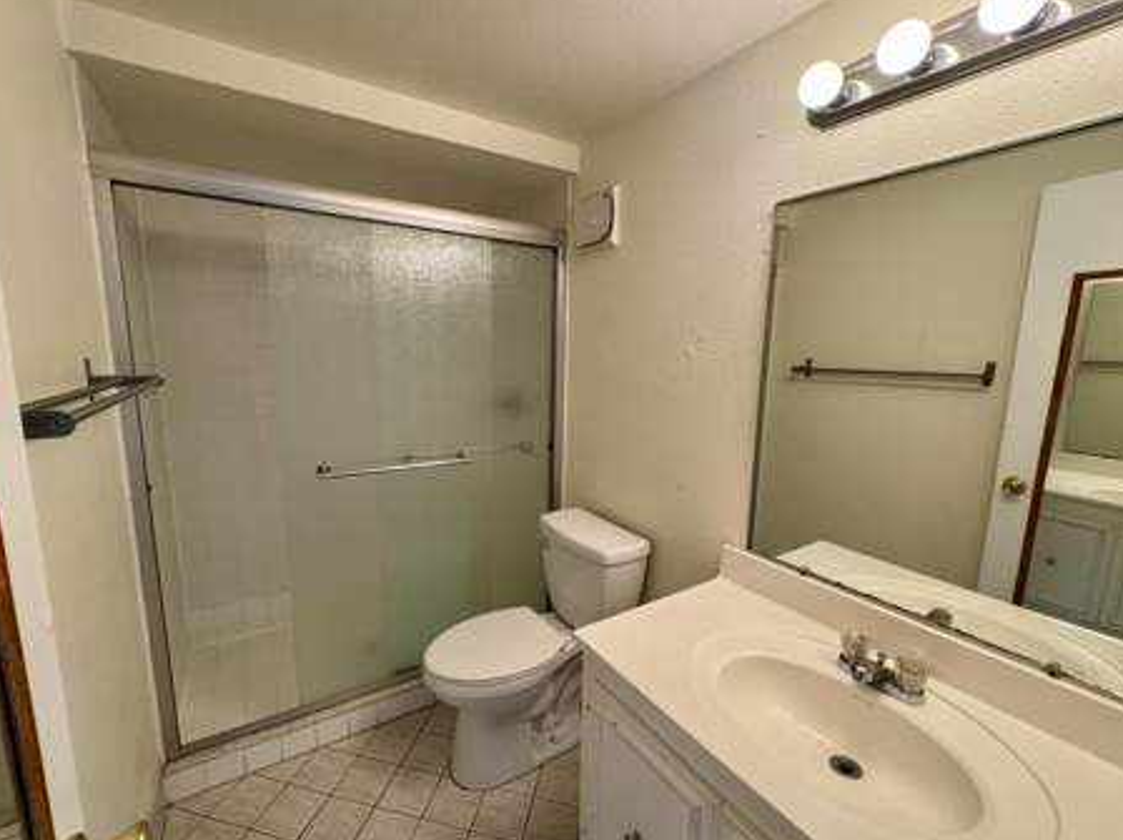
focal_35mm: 15
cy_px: 430
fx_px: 486
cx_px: 536
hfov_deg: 98.2
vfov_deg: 81.6
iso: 160
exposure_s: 1/120
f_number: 2.2
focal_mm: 2.22
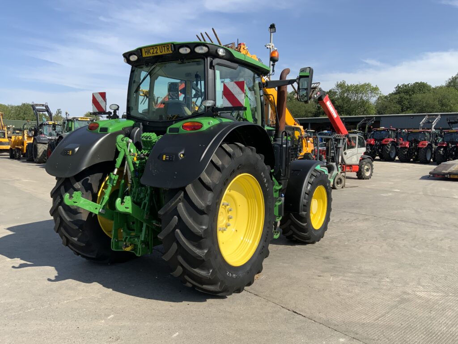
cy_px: 172
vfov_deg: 48.2
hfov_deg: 61.7
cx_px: 229
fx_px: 384
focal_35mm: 29
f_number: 1.8
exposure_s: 1/1675
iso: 16
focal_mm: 3
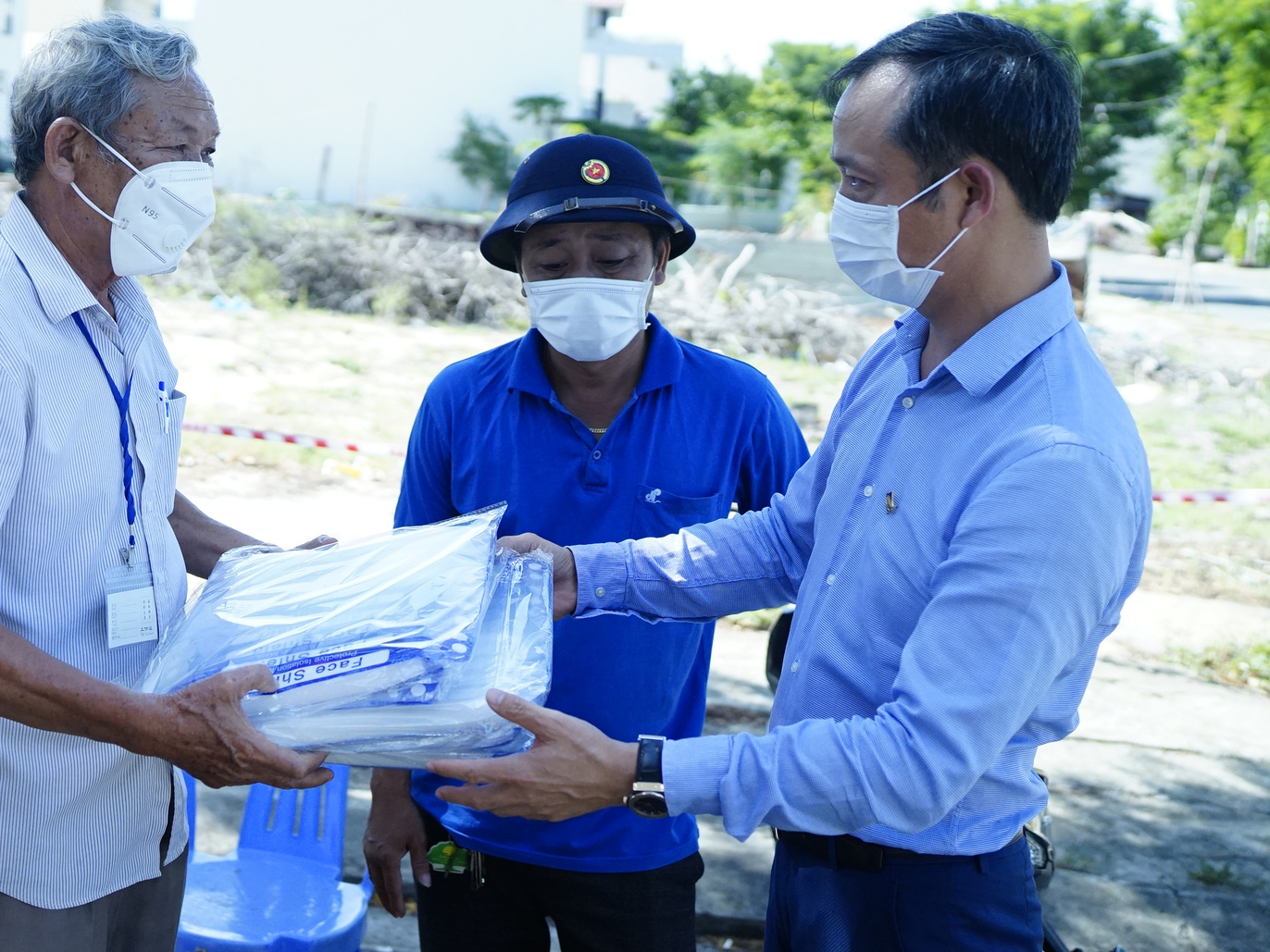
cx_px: 347
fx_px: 1798
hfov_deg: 38.1
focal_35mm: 49
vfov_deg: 29.6
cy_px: 384
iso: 1600
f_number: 2.5
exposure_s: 1/8000
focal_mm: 35
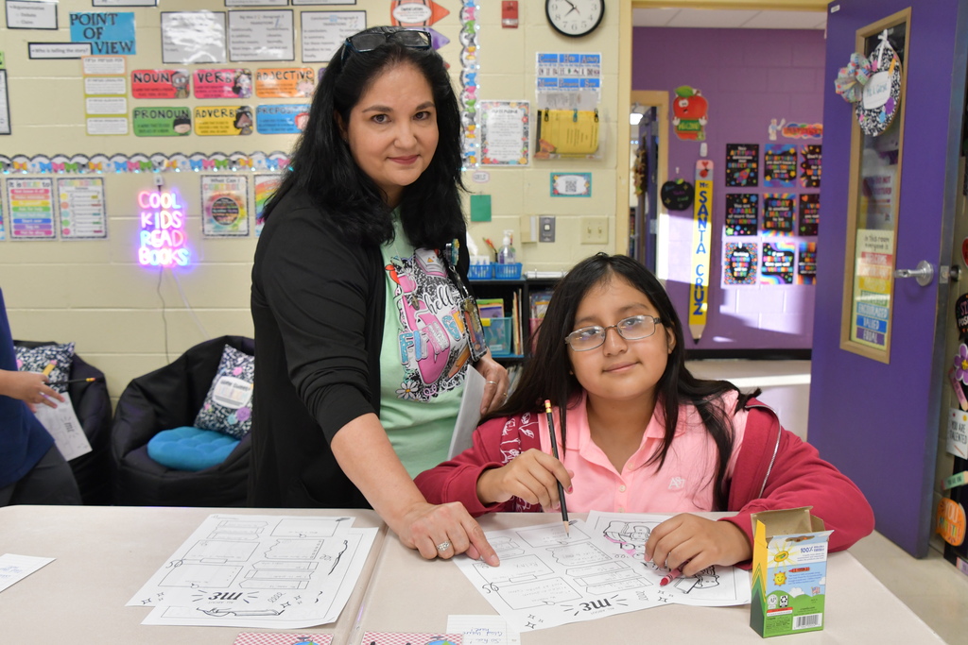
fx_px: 834
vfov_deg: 42.3
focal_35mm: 31
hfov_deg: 60.3
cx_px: 484
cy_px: 322
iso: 1600
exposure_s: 1/125
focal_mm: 21
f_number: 5.6
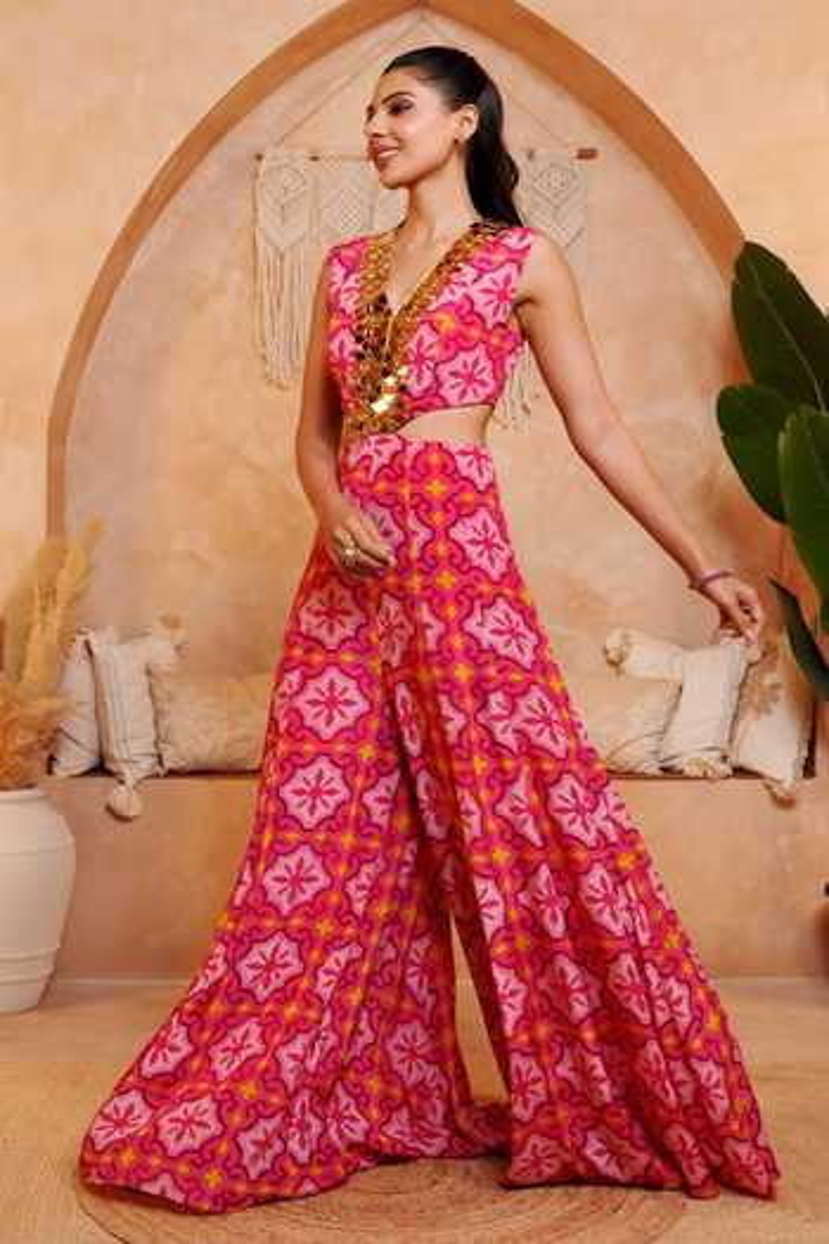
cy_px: 622
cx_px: 414
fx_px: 1312
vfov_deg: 50.7
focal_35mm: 38
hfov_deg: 35.1
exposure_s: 1/200
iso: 400
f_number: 3.5
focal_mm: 25.4
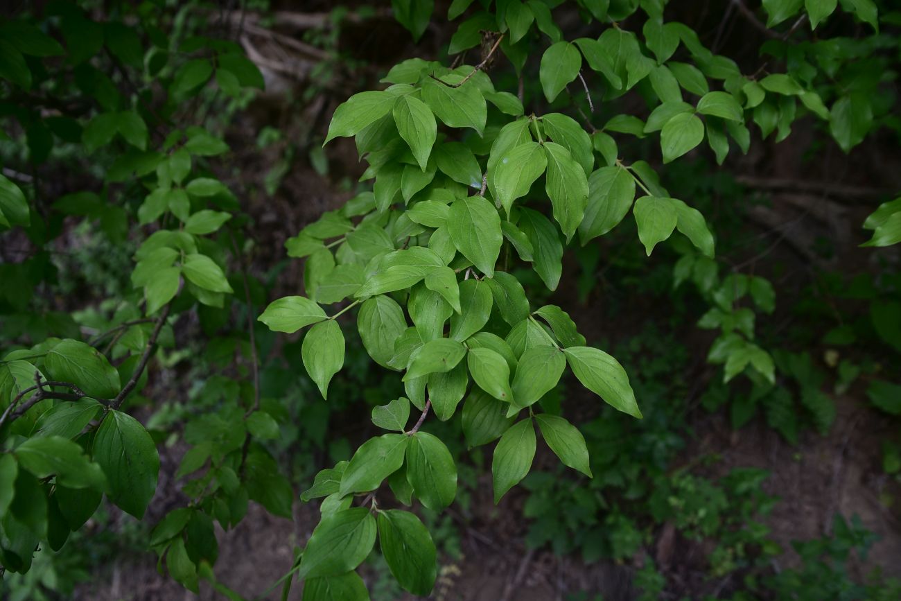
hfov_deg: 39.6
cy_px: 300
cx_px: 450
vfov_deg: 27.0
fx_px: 1251
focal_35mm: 50
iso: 200
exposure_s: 1/125
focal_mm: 50
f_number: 5
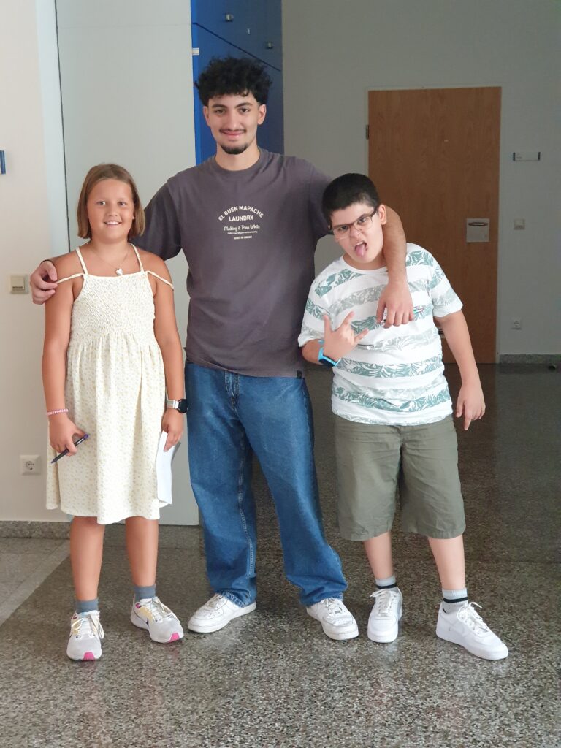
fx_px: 1124
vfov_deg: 36.8
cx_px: 280
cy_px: 374
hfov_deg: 28.0
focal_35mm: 52
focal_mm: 6
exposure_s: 1/33
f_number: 2.4
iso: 640
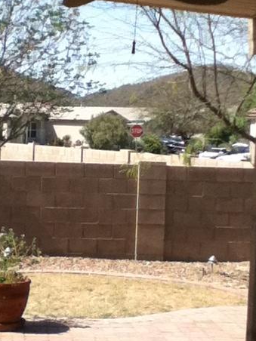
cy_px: 175
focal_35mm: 68
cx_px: 99
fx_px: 671
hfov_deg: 21.6
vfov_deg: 28.6
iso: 80
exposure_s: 1/1029
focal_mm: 3.85
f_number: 2.4
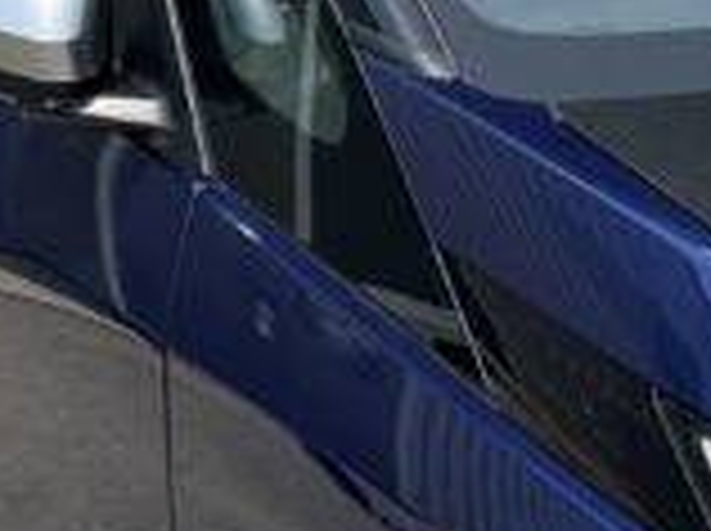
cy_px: 234
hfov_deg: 12.2
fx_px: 3199
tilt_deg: -12.6
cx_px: 1030
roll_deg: +1.5
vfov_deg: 9.5
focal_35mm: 156
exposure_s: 1/2833
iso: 80
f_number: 1.78
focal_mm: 6.76
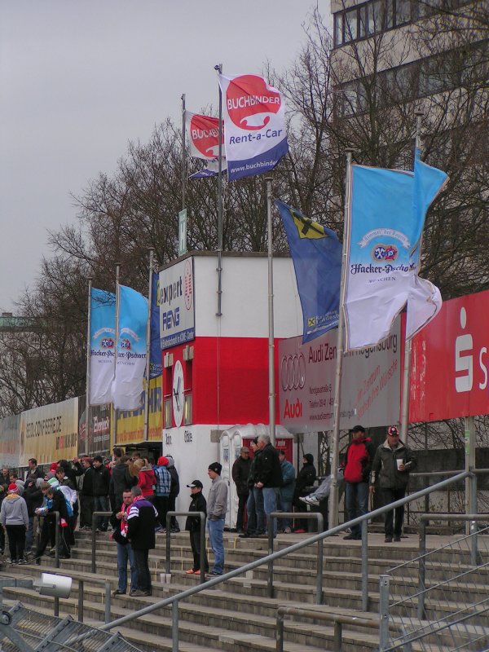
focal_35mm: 157
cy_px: 326
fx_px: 2957
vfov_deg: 12.6
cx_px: 244
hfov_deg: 9.5
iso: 50
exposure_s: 1/320
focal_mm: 24
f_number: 3.5
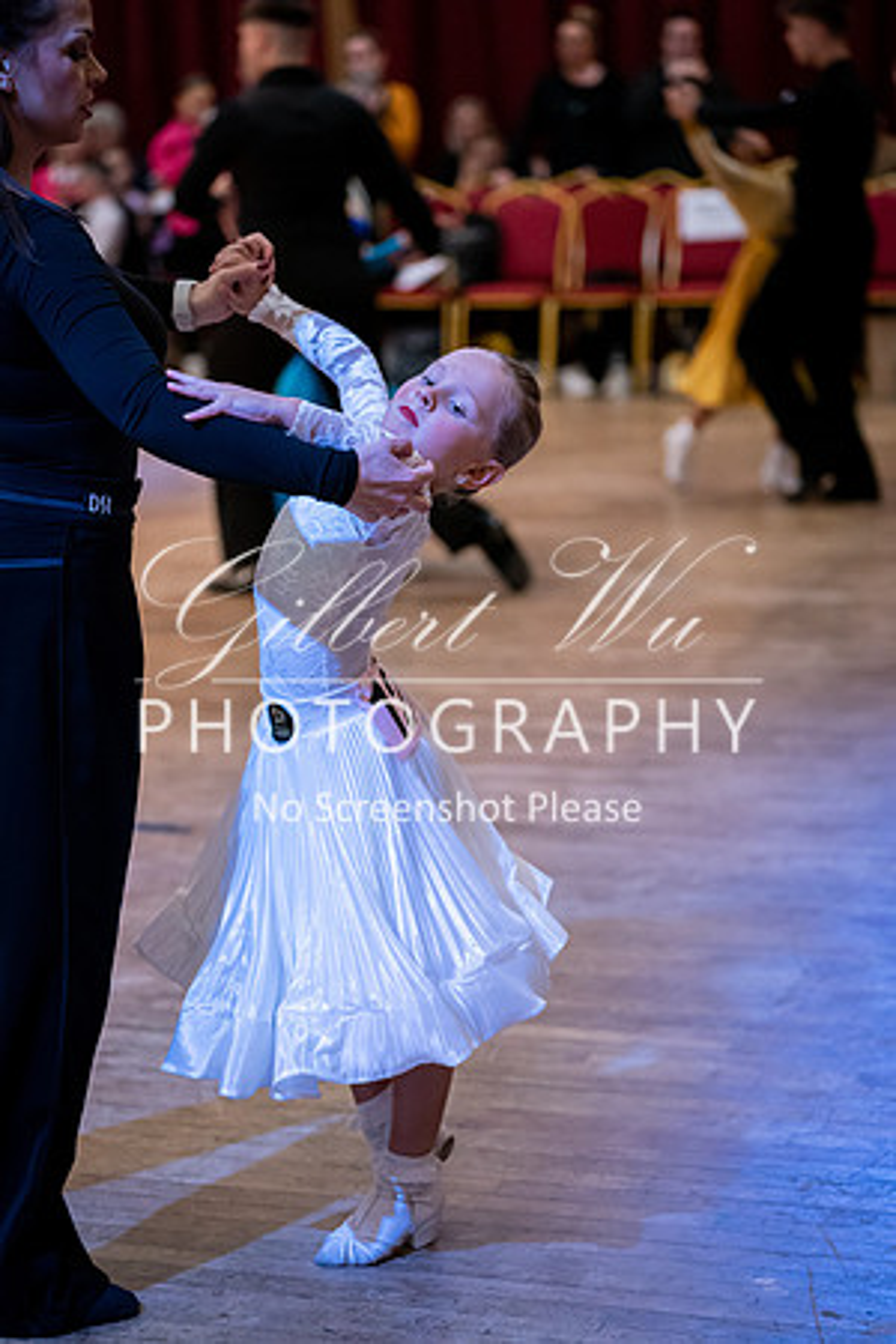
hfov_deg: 16.7
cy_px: 672
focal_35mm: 82
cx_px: 448
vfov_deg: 24.8
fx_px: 3061
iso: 6400
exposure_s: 1/400
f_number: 2.8
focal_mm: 82
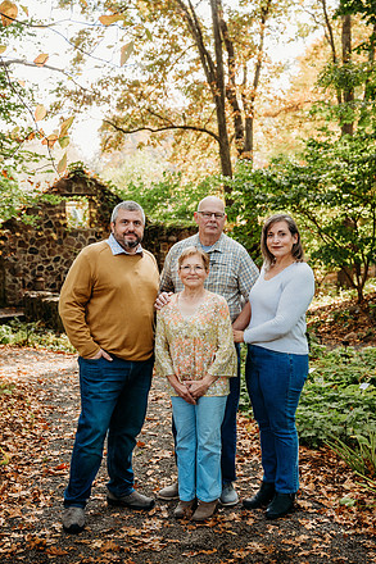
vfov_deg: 43.6
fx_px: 706
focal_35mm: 45
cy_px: 285
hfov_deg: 29.8
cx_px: 190
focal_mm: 44
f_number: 4.5
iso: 500
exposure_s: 1/250
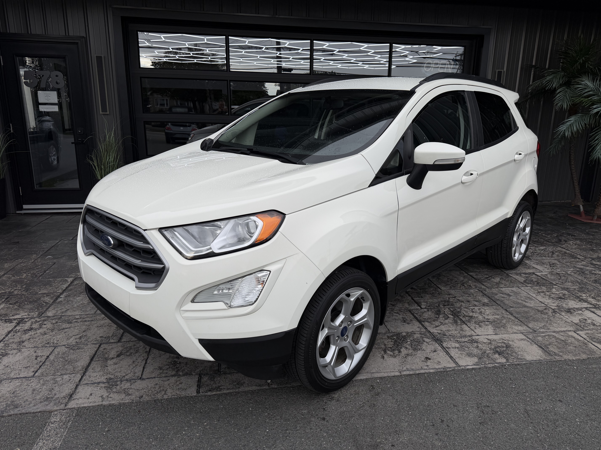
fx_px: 417
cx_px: 300
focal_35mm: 24
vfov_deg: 56.8
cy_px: 225
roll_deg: -0.4
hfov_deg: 71.6
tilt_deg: -14.7
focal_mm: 6.76
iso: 80
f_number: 1.78
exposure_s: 1/2110
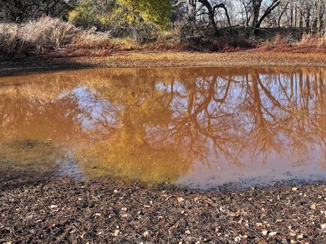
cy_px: 23
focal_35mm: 47
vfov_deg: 29.5
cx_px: 208
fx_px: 442
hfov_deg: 40.1
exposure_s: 1/1250
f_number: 2.8
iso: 100
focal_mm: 12.29
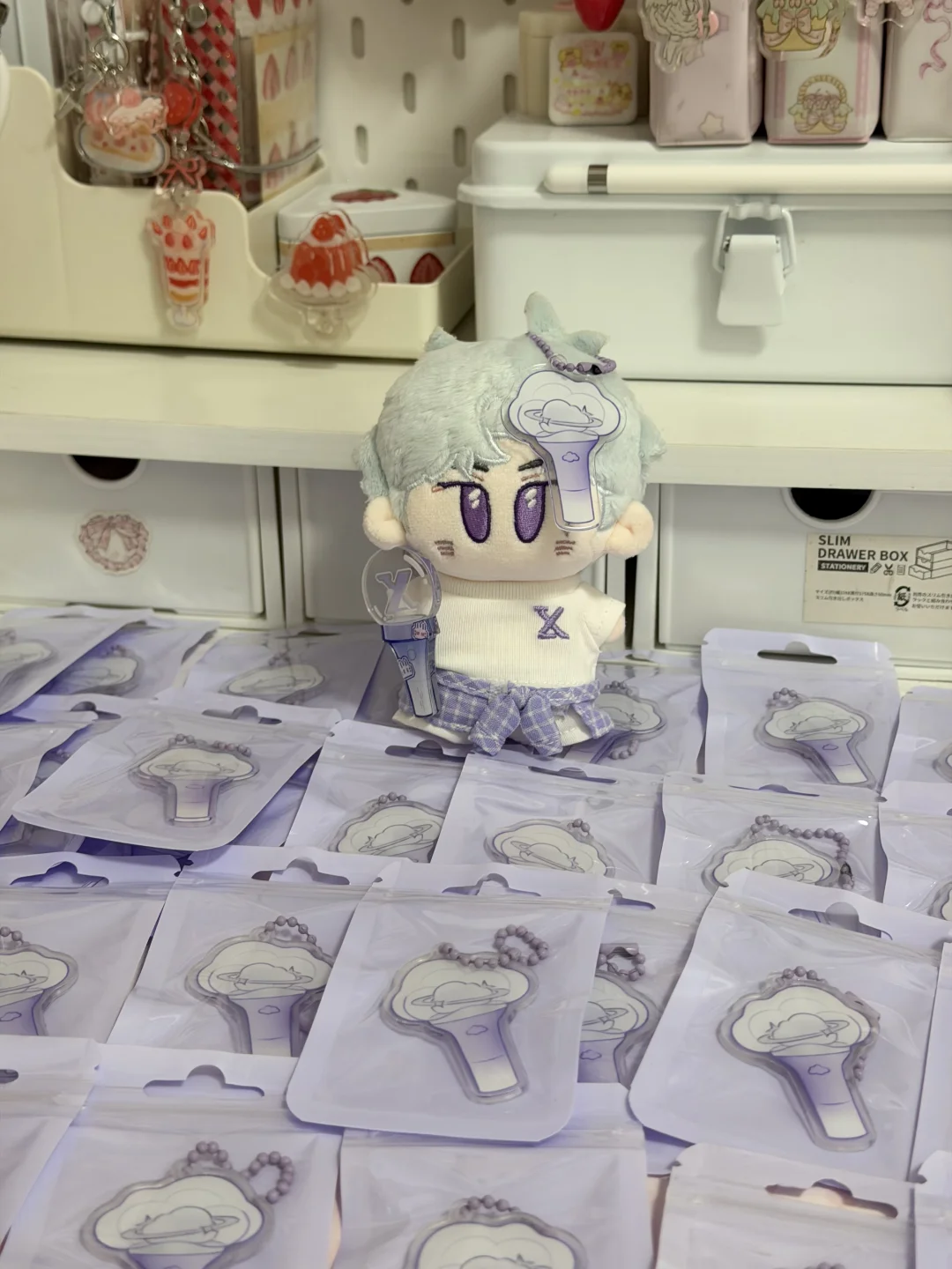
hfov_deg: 30.3
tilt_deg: -22.2
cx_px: 476
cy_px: 634
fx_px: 1760
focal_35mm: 48
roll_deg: +0.6
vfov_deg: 39.7
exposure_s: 1/50
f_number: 1.78
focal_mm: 6.76
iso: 125
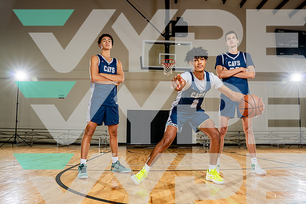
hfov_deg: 67.3
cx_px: 165
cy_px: 113
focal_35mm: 27
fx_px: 229
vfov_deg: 47.8
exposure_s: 1/250
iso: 200
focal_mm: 24
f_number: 5.6
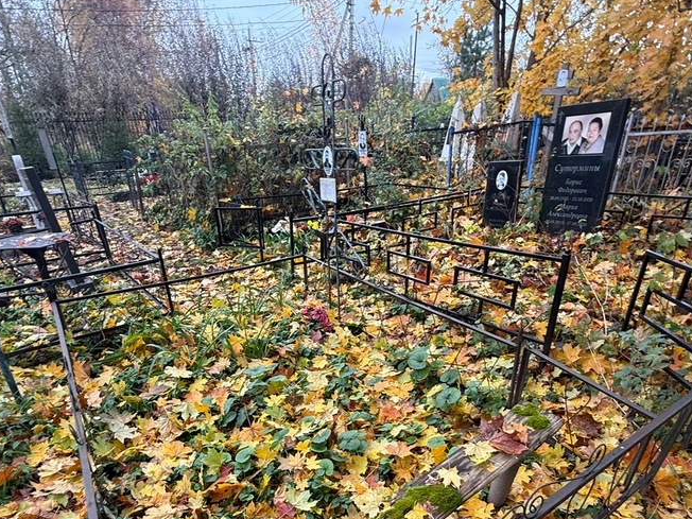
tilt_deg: -22.5
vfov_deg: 57.5
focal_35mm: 22
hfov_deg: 76.3
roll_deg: -1.1
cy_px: 399
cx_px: 325
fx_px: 440
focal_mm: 2.22
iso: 50
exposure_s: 1/99
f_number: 2.2
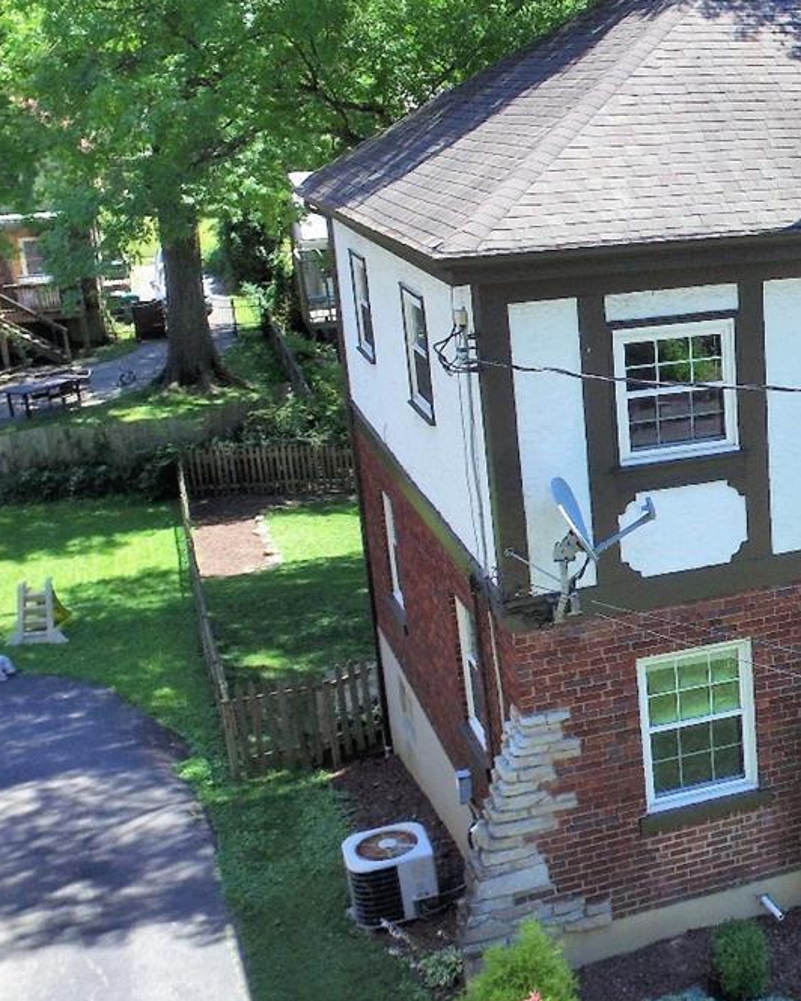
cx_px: 897
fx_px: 1304
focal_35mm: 44
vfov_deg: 41.9
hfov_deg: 30.3
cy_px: 432
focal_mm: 3.61
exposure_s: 1/395
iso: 100
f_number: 2.8
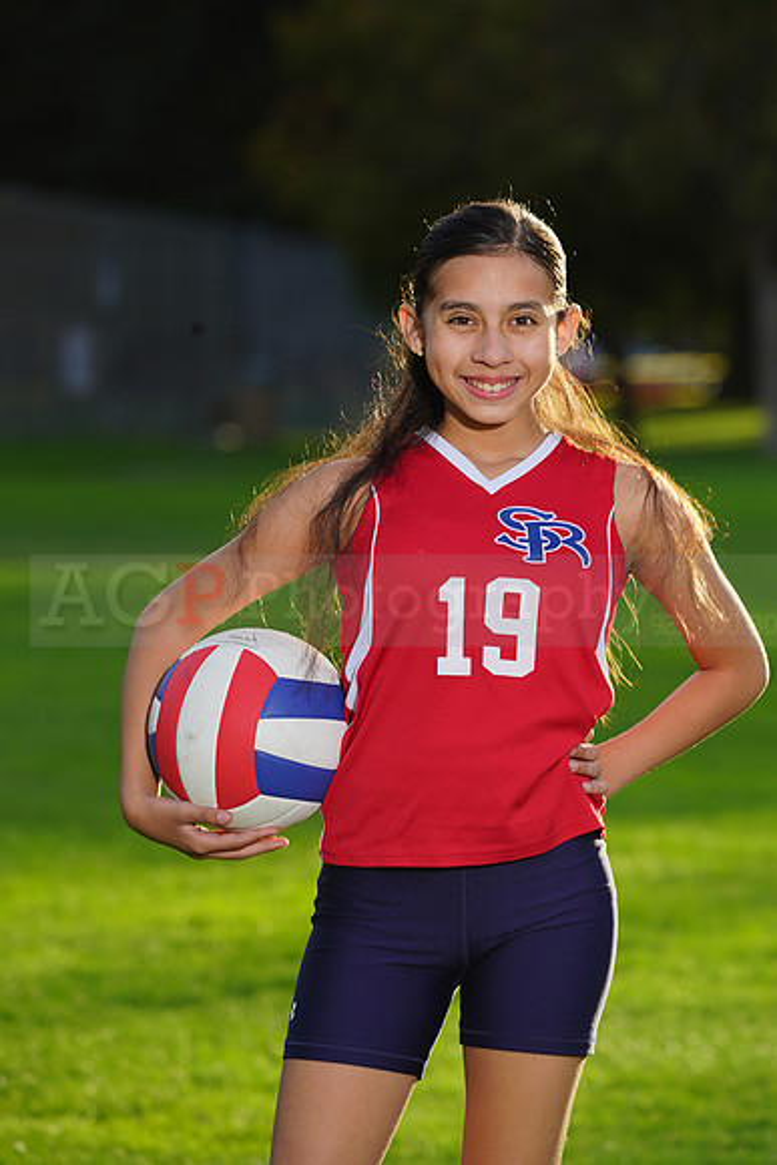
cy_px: 582
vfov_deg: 7.9
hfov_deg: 5.2
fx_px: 8477
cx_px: 388
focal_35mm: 262
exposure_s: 1/250
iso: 160
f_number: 8
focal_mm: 262
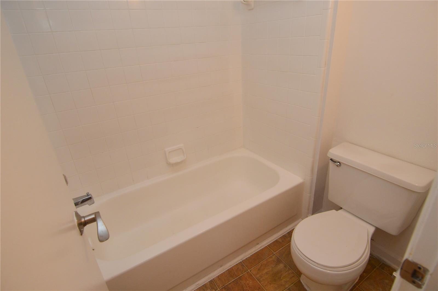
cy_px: 146
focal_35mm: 18
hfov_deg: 90.1
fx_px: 219
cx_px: 219
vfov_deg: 67.3
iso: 500
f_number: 4
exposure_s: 1/60
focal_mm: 12
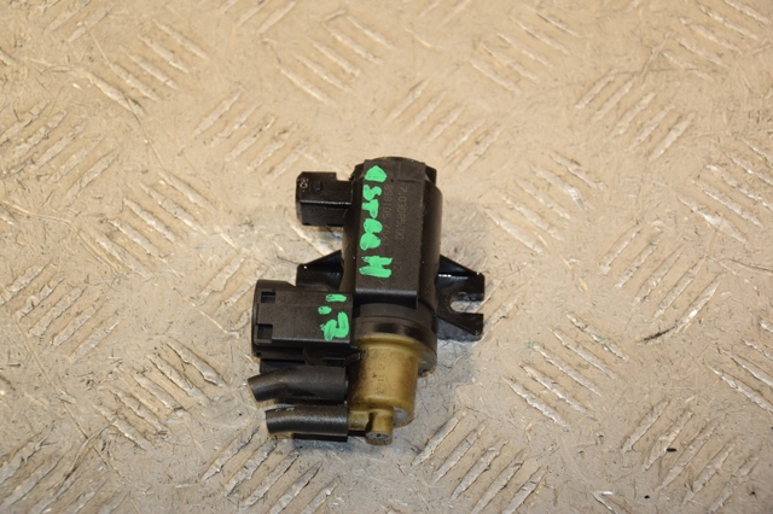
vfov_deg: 13.8
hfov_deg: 20.6
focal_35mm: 99
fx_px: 2125
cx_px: 386
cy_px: 257
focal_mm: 66
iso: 800
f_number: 5.6
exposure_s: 1/200
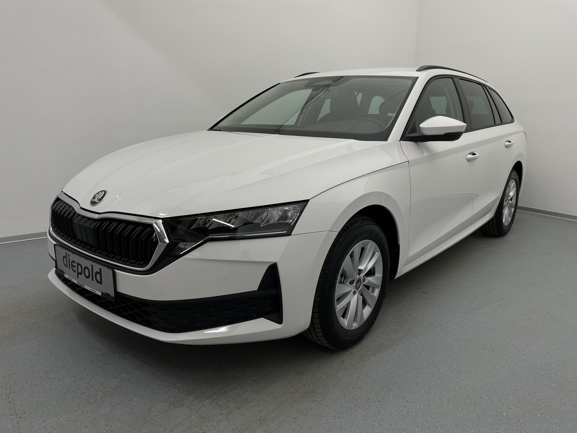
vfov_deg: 53.1
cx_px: 288
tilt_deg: -13.3
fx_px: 433
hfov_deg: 67.3
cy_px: 216
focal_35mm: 26
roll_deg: -0.5
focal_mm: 4.2
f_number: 1.6
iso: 32
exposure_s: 1/110
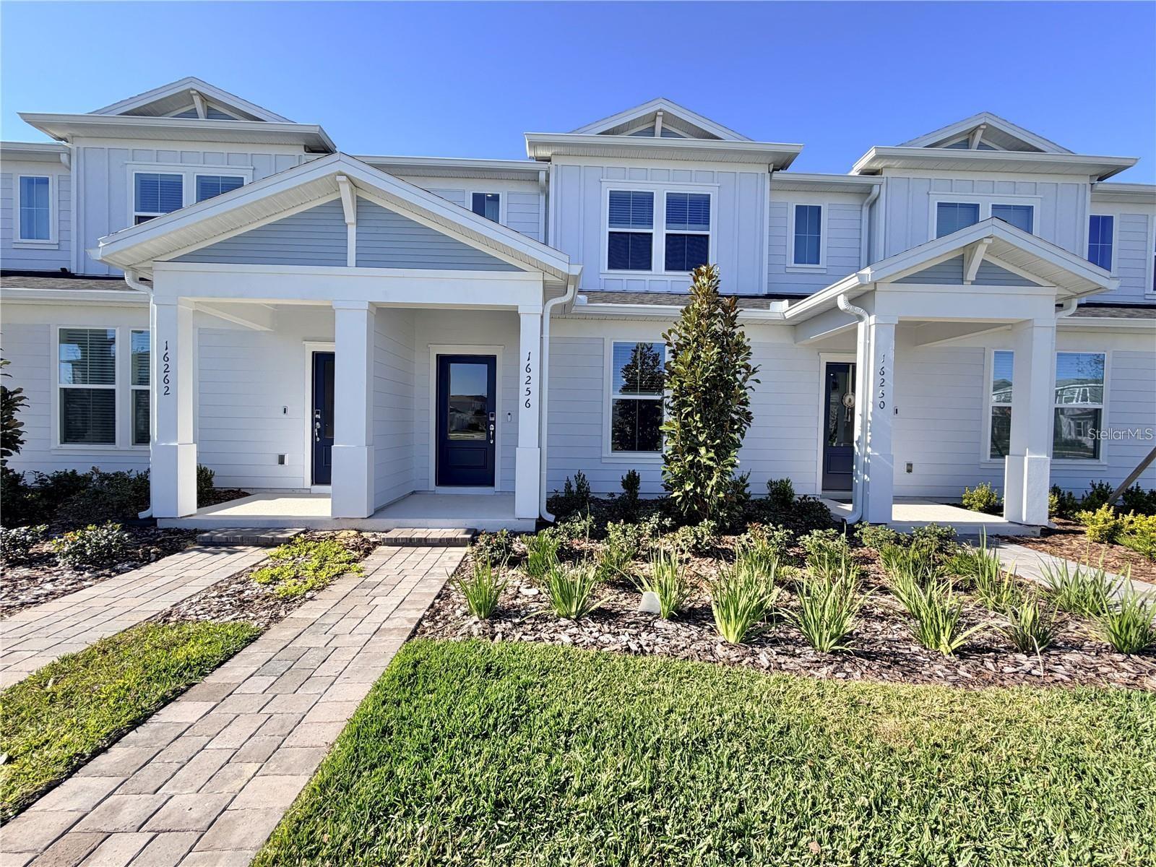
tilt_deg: -1.1
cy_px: 434
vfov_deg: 85.7
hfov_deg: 102.1
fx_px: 468
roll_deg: -1.1
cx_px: 578
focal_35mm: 14
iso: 32
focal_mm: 2.22
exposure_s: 1/770
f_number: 2.2
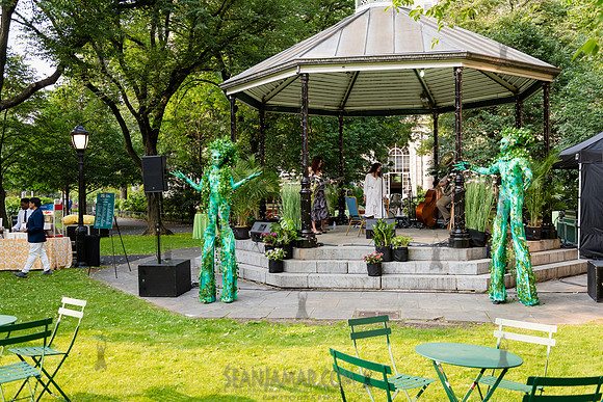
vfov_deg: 37.9
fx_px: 586
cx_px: 302
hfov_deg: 54.4
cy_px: 201
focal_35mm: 35
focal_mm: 35
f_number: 3.5
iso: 500
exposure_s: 1/250
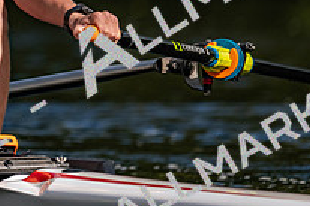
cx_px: -49
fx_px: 9661
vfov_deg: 1.2
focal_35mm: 1122
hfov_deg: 1.8
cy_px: -44
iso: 180
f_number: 4.5
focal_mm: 400
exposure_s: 1/2000
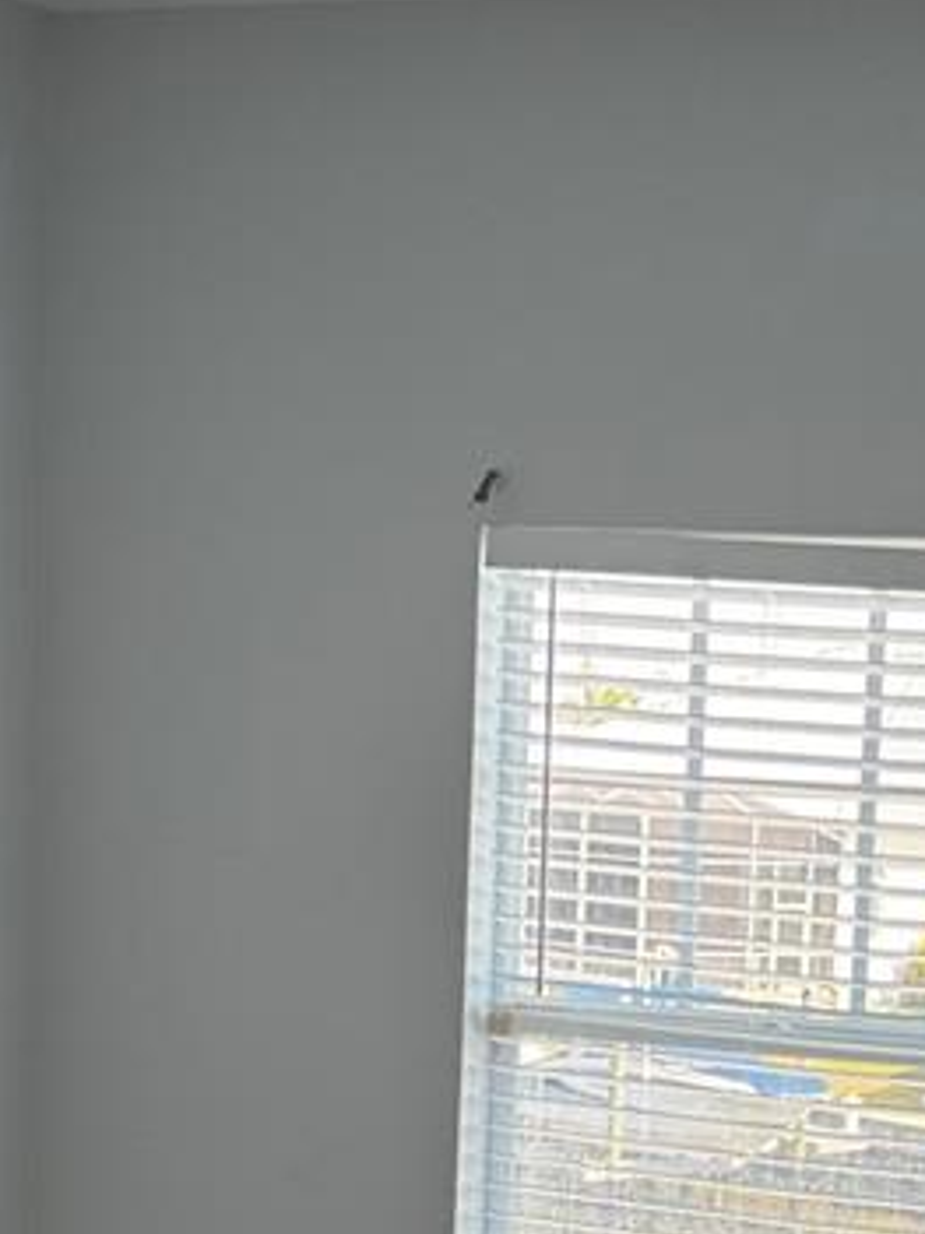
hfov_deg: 17.7
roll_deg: -3.1
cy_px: 1125
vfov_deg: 23.2
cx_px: 812
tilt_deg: -6.5
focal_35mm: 82
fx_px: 2923
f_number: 1.78
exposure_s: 1/270
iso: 64
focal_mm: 6.76
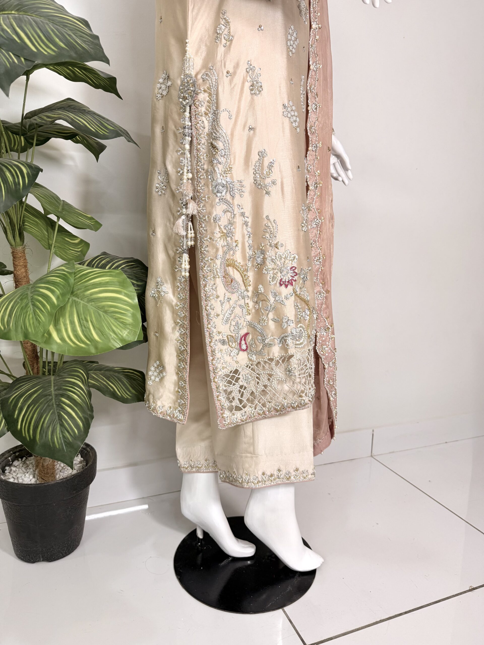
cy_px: 322
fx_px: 447
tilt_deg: -9.5
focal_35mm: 24
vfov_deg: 71.6
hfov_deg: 56.8
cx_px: 242
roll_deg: -2.5
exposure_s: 1/100
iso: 125
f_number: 1.78
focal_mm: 6.76
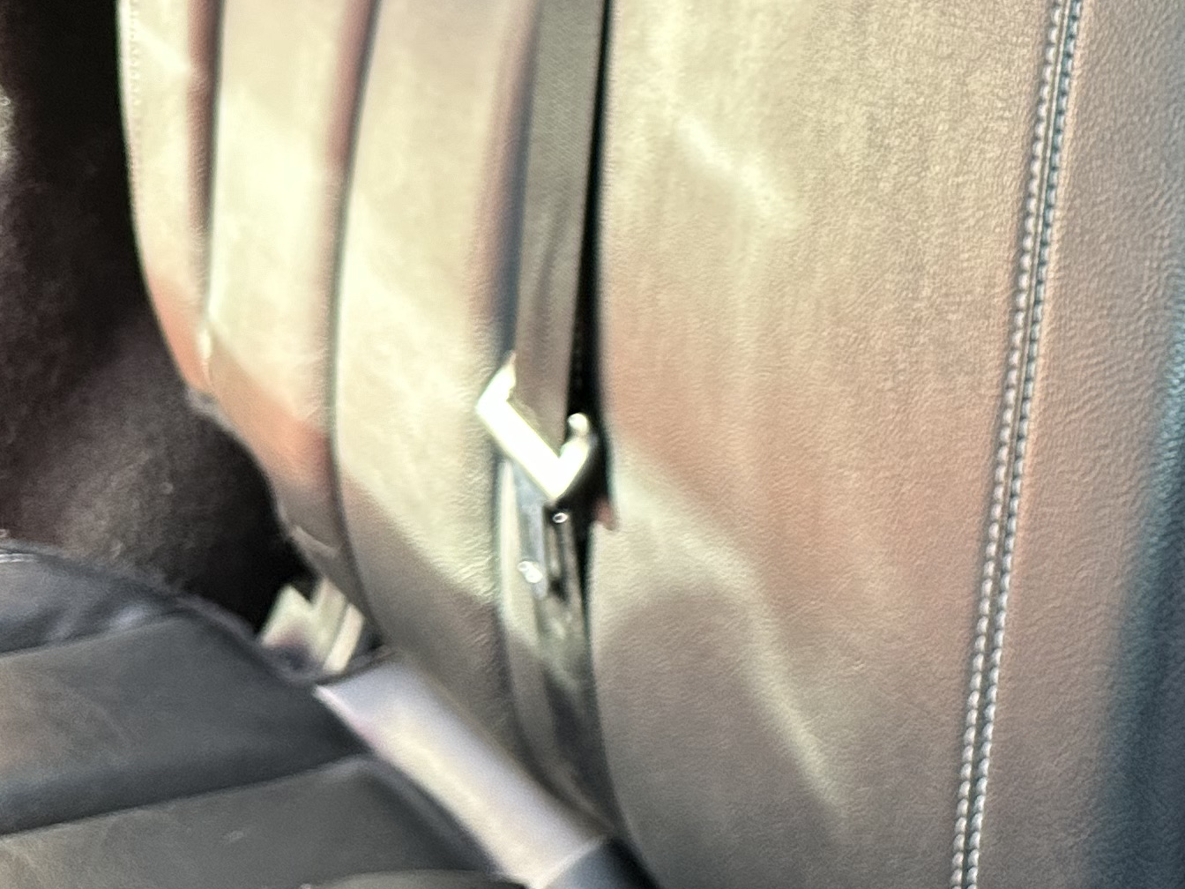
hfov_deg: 22.6
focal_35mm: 72
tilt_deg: -26.6
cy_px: 301
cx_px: 1728
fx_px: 2465
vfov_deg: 20.4
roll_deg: +0.5
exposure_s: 1/73
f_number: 1.78
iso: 250
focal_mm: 6.86
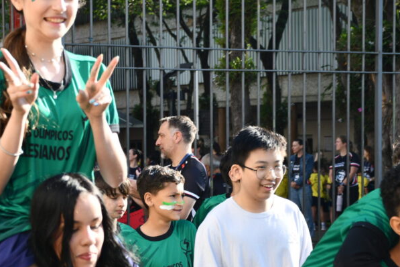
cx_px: 103
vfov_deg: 11.9
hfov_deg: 17.7
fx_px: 1278
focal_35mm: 115
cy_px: 164
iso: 200
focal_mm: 45
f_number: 6.3
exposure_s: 1/250
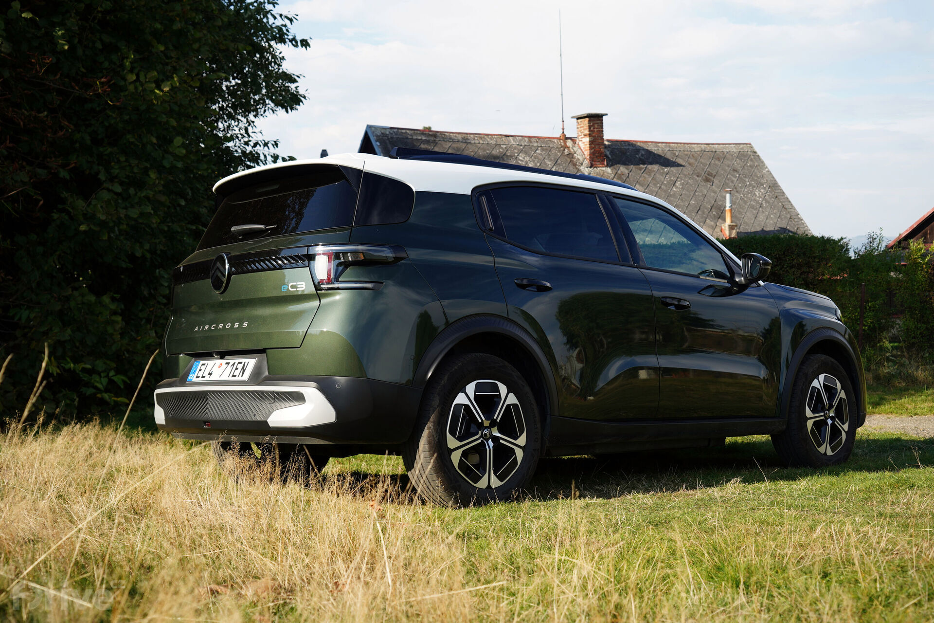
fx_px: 1167
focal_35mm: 45
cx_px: 467
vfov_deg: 29.9
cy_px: 312
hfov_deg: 43.6
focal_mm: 45
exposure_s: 1/250
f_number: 5.6
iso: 100
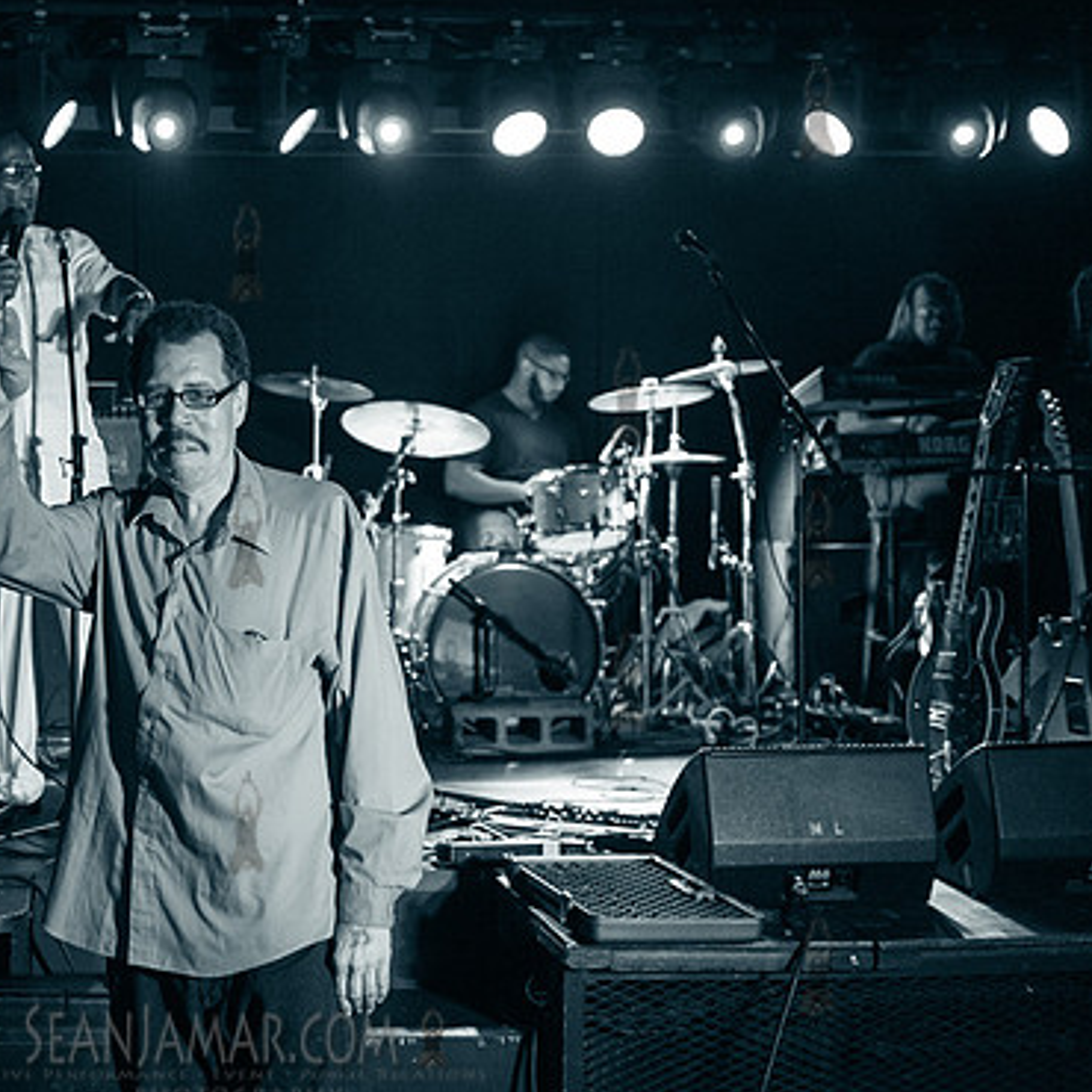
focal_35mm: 64
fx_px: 2284
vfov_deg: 26.9
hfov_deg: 26.5
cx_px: 245
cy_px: 536
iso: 3200
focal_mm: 48
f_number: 2.8
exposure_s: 1/320
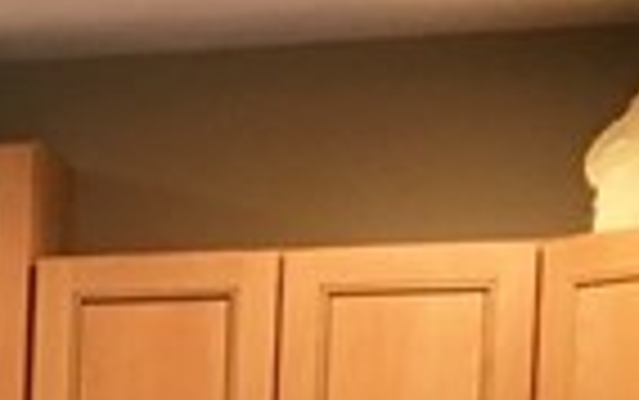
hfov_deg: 8.4
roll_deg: +1.2
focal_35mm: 221
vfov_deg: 5.7
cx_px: -1091
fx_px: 3852
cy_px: 991
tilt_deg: -5.0
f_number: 2.2
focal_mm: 4.15
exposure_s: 1/30
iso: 100
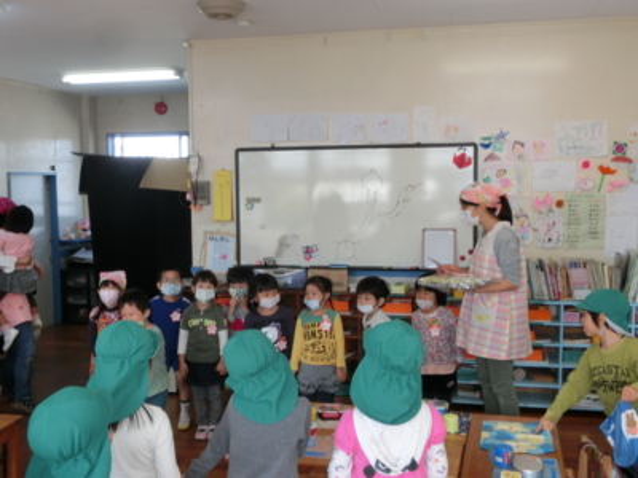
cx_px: 319
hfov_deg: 49.0
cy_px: 239
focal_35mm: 38
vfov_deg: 37.7
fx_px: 700
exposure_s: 1/125
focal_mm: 6.67
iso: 125
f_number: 3.9
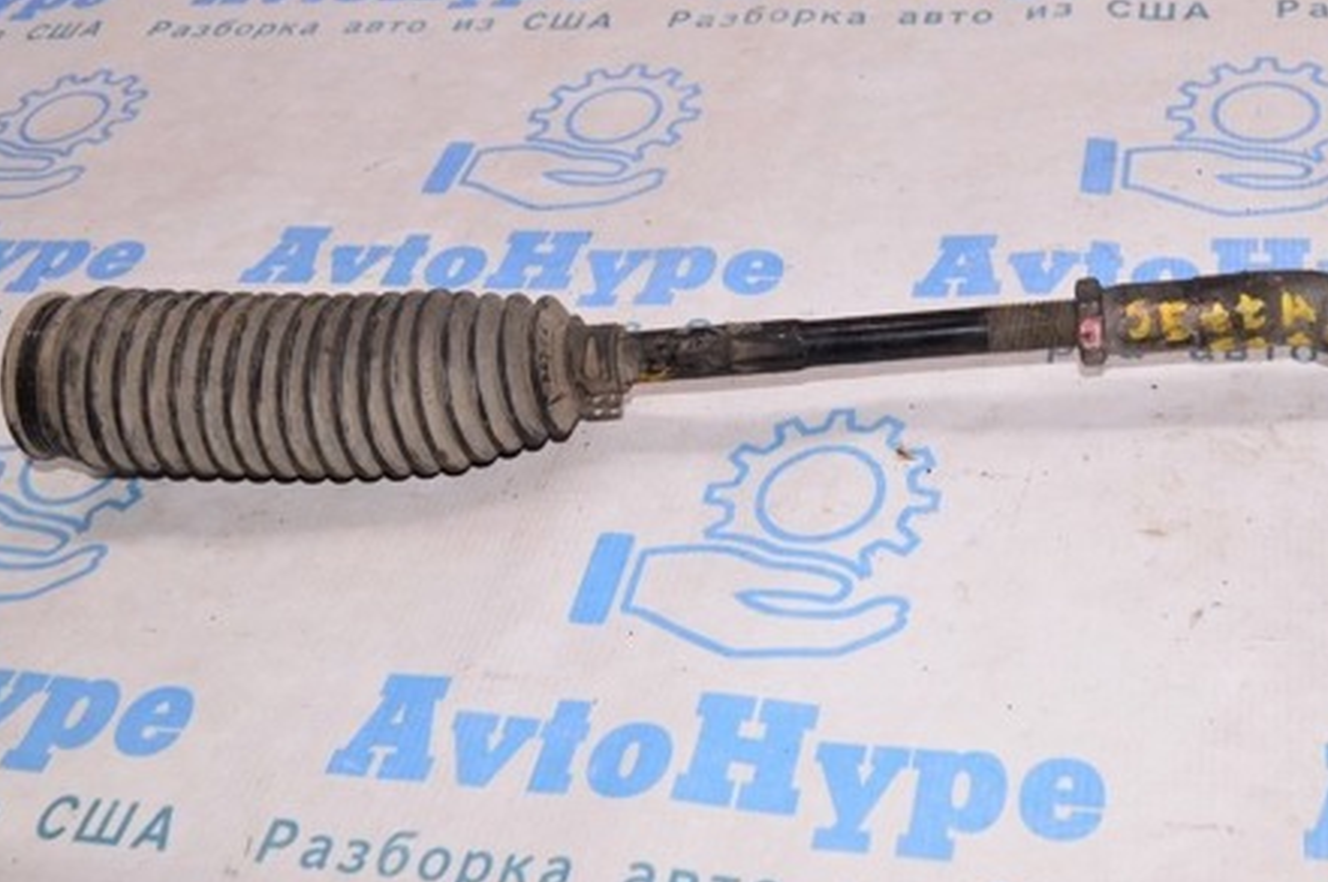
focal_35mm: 46
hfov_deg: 42.5
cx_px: 879
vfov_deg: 29.2
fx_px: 1685
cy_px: 330
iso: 1600
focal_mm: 21
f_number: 8
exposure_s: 1/200
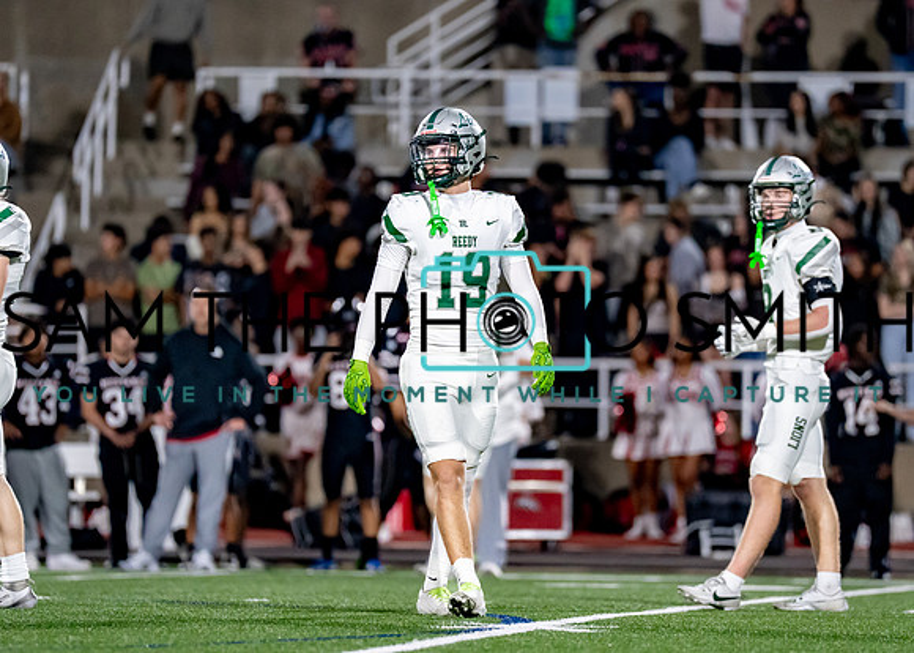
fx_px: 8331
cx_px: 479
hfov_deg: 6.3
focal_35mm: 321
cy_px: 324
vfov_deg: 4.5
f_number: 2.8
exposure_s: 1/1250
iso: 3200
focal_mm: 200
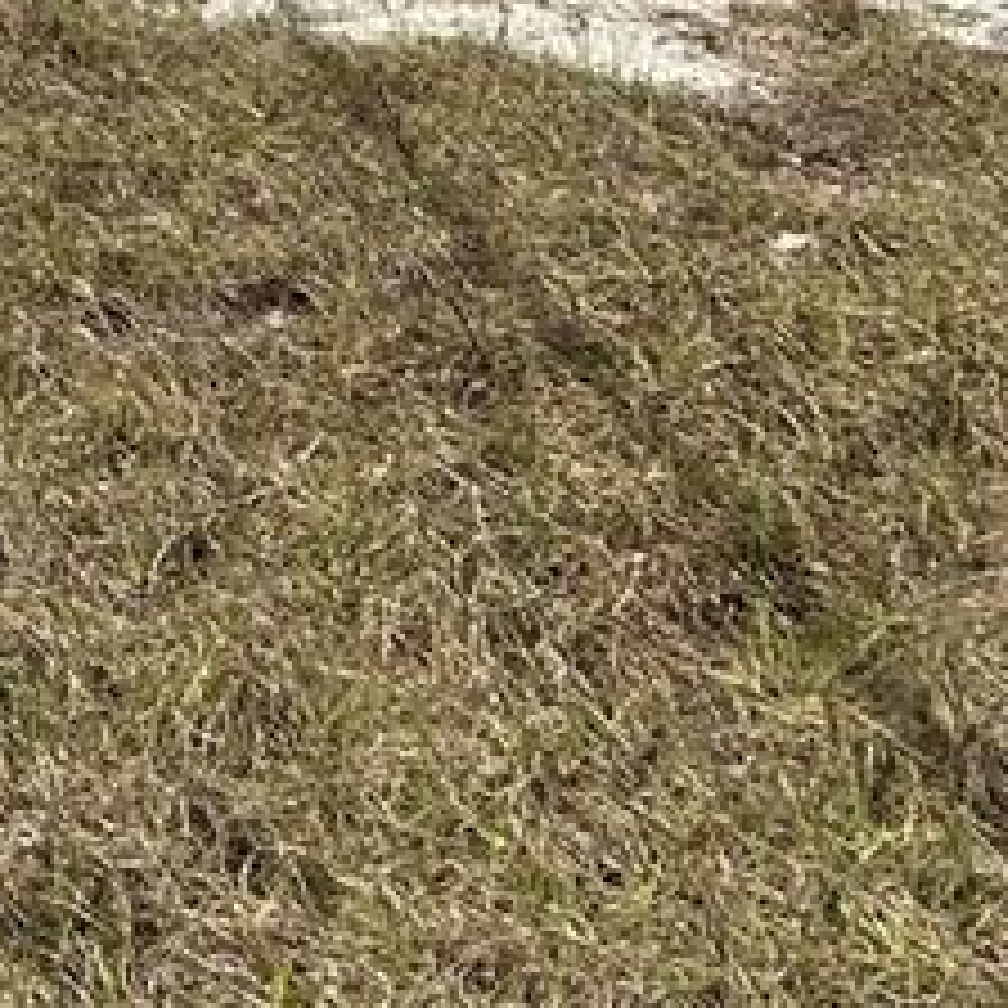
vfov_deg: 12.2
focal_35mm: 123
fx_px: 4052
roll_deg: -0.2
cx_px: -850
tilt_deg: +8.6
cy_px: -1156
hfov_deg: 12.8
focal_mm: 5.7
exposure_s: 1/5882
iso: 50
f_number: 1.5
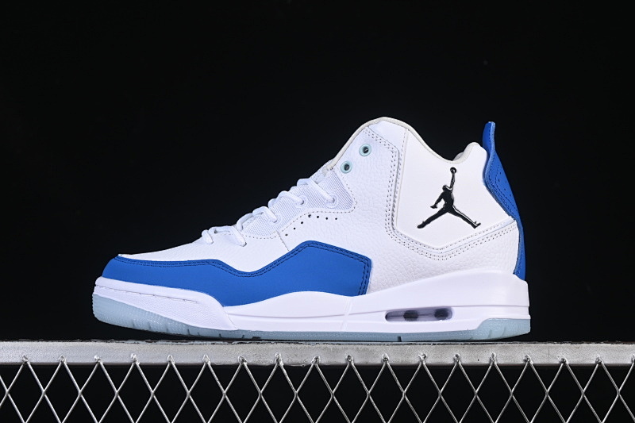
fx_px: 1323
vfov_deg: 18.2
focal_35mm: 75
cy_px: 212
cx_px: 318
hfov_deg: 27.0
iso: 160
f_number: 8
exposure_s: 1/80
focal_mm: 50
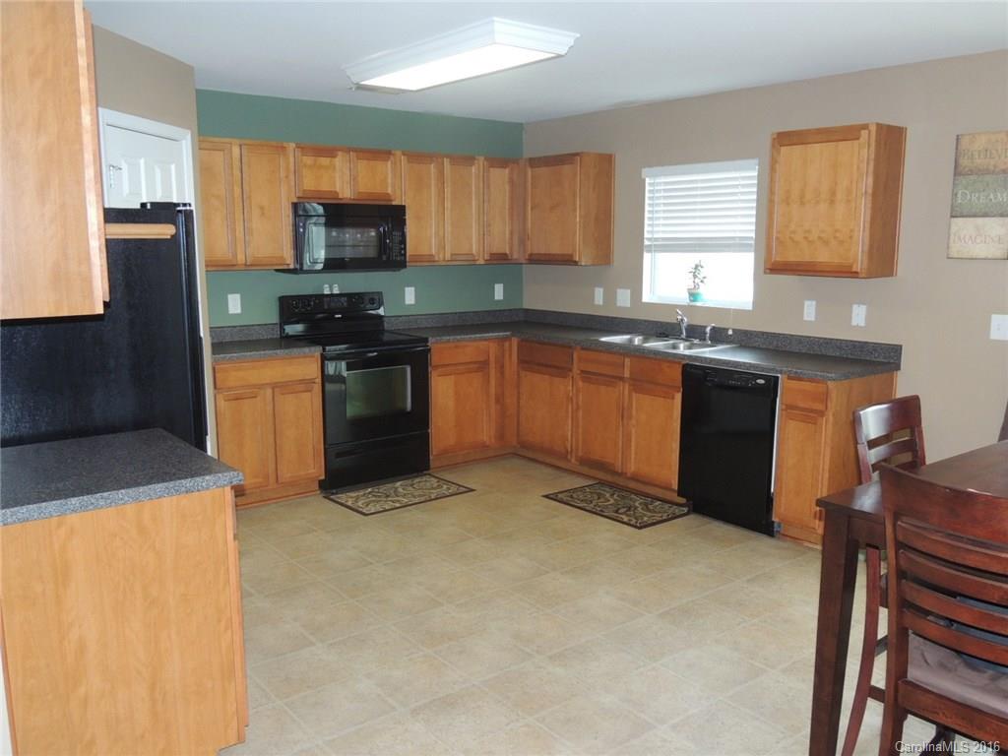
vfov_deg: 46.8
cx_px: 504
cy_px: 378
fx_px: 874
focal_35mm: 30
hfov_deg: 60.0
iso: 280
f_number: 3.1
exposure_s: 1/30
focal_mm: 5.3
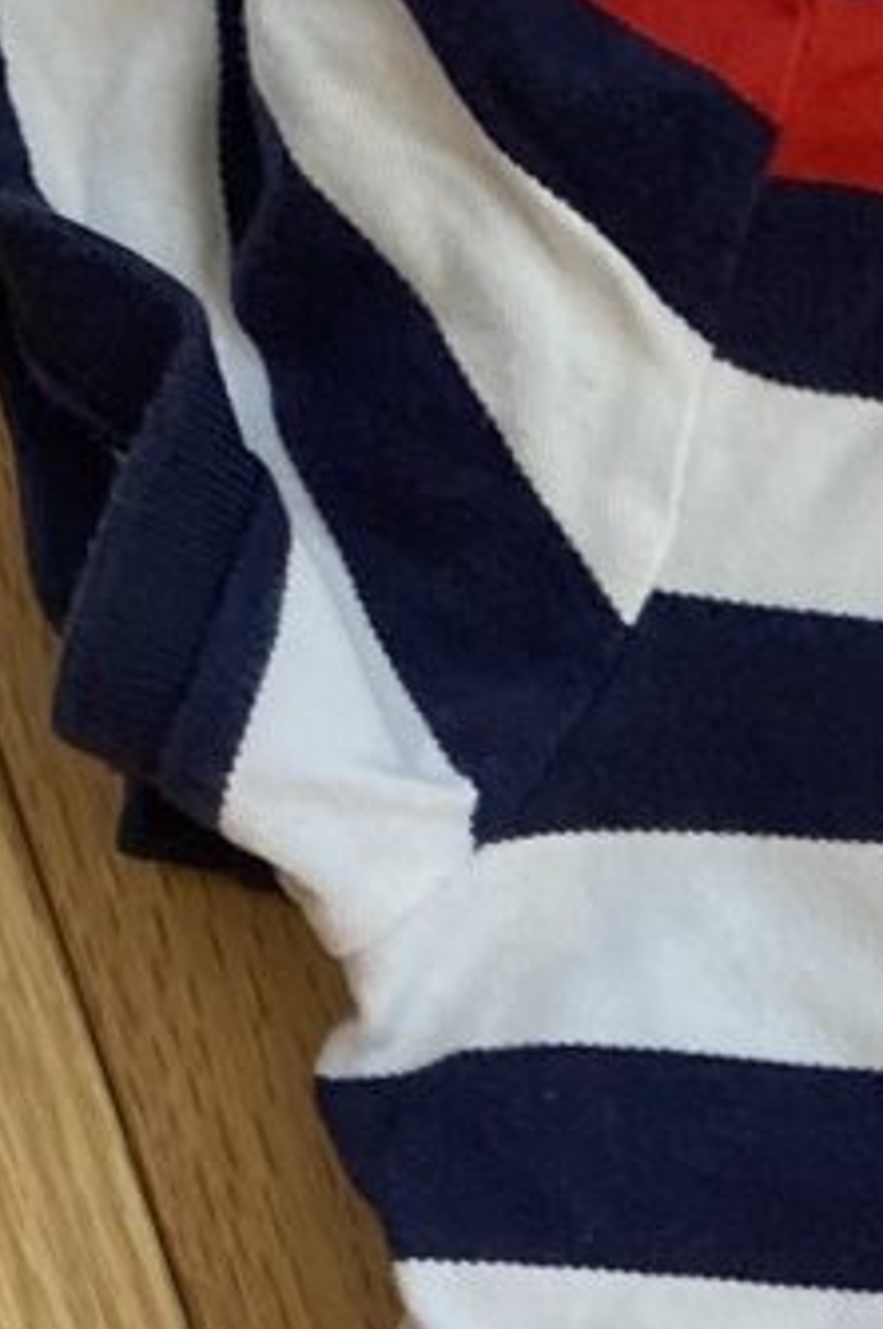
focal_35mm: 166
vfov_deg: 12.1
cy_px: 1671
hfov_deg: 7.7
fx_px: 6120
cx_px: 2088
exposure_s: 1/315
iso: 32
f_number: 1.8
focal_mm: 4.25
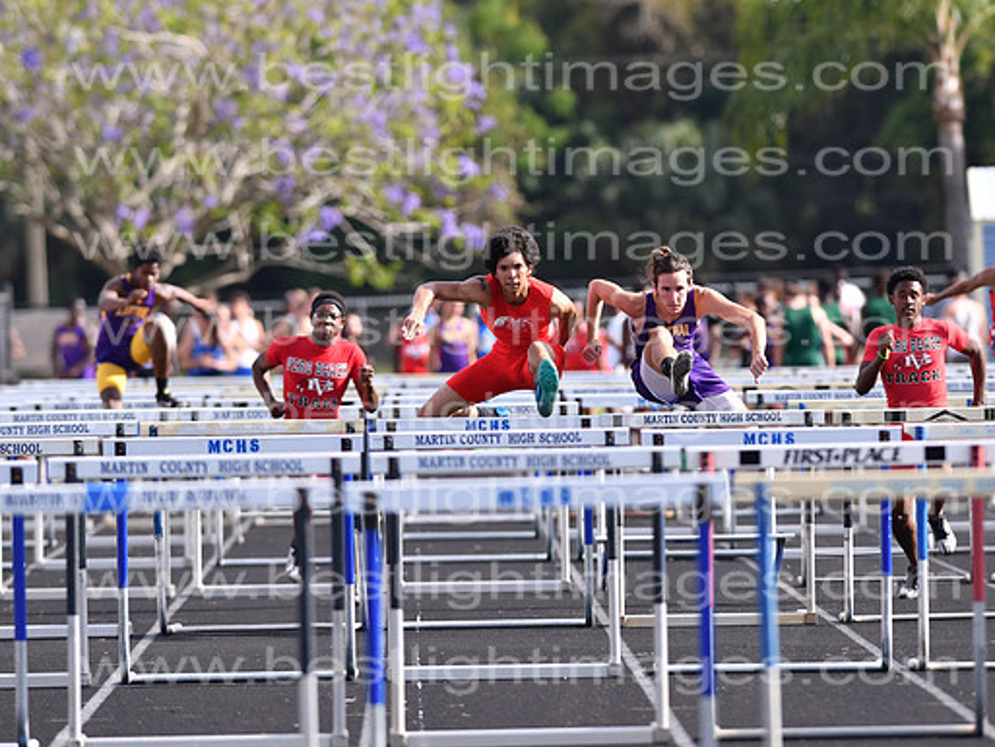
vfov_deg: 3.0
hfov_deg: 4.1
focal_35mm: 489
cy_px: 374
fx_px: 14059
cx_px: 520
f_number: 4
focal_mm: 300
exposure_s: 1/2500
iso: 400
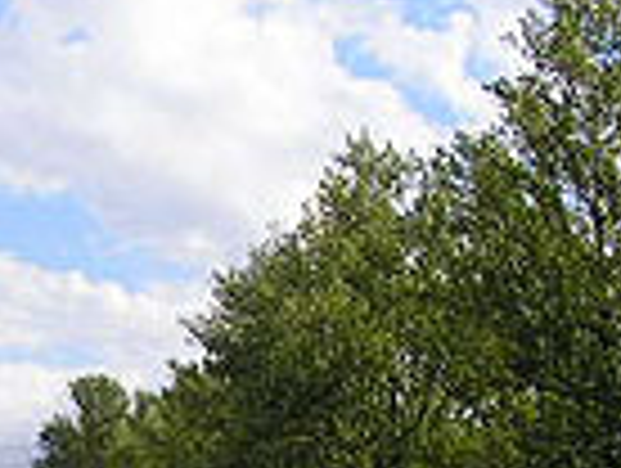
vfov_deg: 11.9
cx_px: -72
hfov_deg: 15.4
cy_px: 477
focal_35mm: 124
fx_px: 2228
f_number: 5.6
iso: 50
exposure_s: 1/400
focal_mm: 6.3
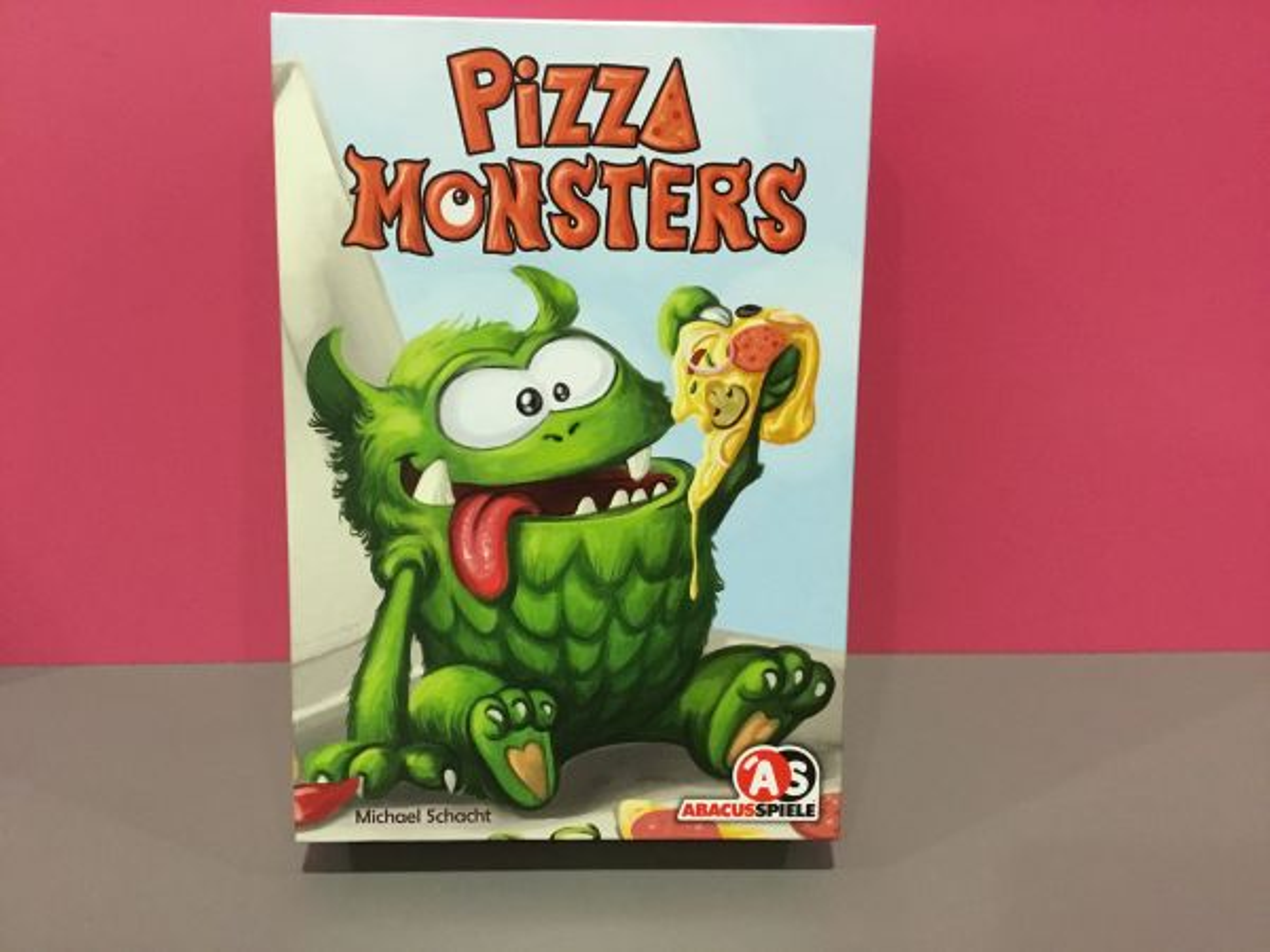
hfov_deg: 58.4
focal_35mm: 31
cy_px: 476
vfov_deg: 45.4
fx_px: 1137
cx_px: 635
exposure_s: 1/25
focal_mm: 3.3
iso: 200
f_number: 2.4
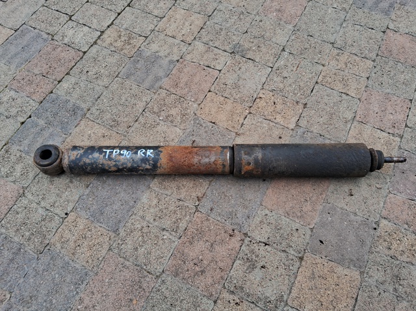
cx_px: 208
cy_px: 156
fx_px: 312
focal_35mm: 26
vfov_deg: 53.0
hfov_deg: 67.3
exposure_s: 1/160
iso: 25
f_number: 1.8
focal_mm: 3.98
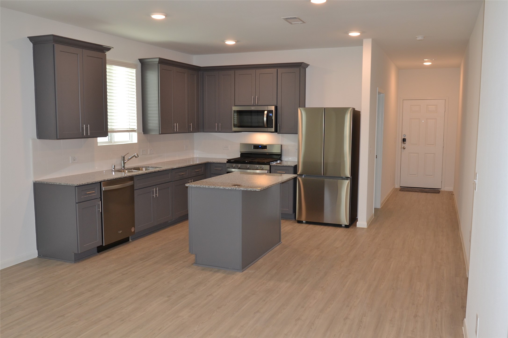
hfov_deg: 61.9
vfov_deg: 43.6
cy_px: 169
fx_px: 423
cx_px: 254
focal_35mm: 30
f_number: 4
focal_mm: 20
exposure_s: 1/60
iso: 400
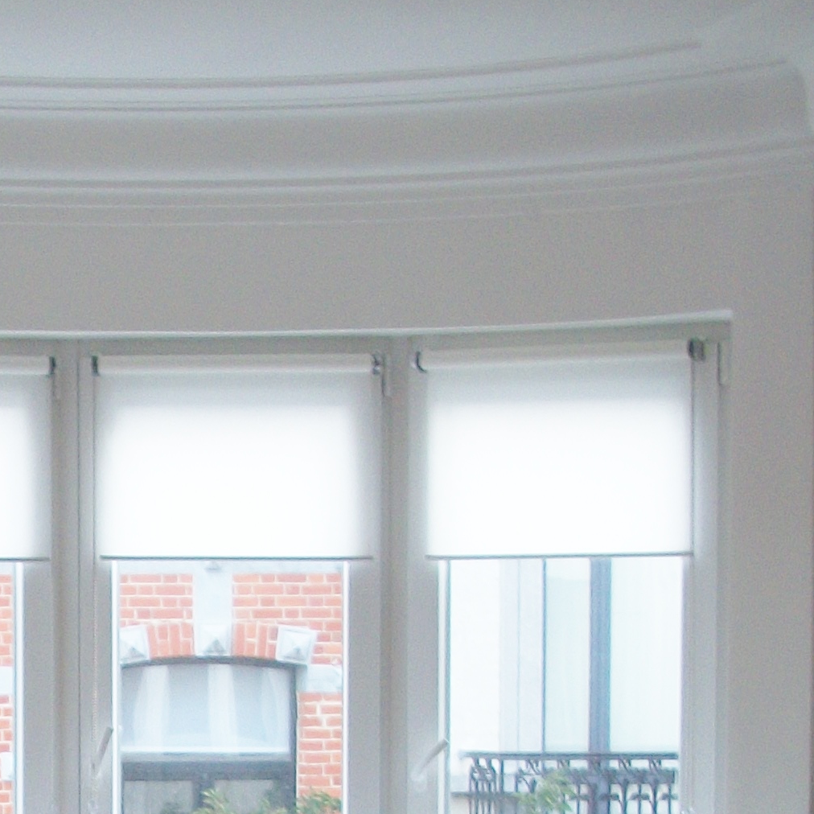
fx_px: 2980
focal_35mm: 112
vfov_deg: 15.0
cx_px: -43
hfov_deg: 15.2
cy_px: 984
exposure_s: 1/30
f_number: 3.1
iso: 80
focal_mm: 6.3
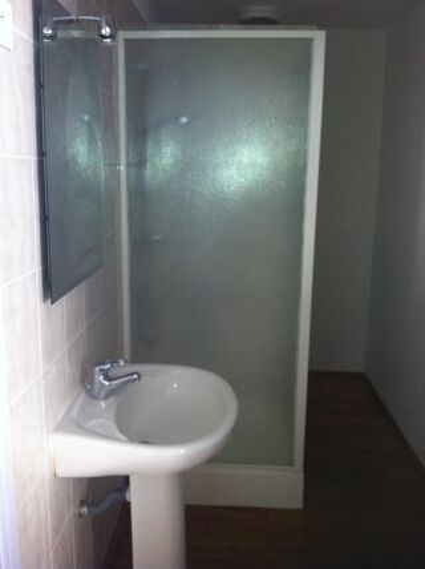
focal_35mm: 35
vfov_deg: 52.7
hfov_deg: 40.6
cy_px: 284
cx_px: 212
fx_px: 574
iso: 160
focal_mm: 3.85
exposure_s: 1/15
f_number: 2.8
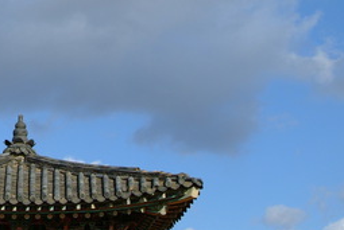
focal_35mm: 129
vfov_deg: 10.6
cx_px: -1
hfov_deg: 15.6
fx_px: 1235
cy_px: 207
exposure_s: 1/250
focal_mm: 31
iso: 160
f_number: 9.5
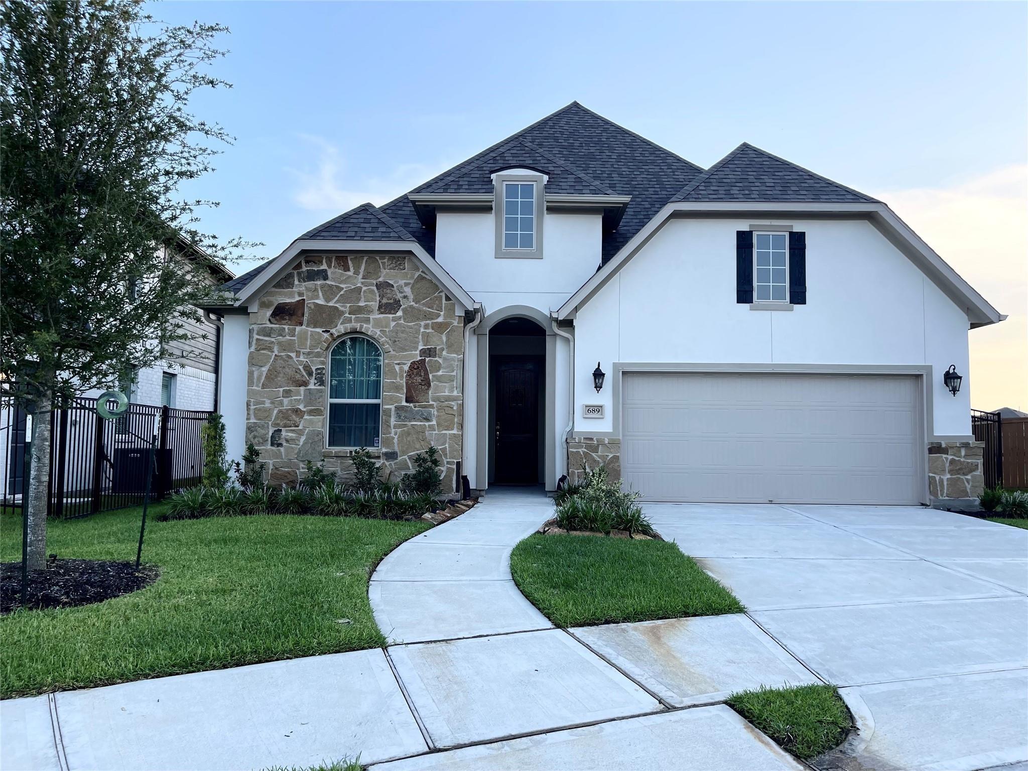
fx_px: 742
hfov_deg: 69.4
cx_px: 514
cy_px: 386
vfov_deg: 54.9
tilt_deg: +3.2
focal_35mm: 25
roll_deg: -0.3
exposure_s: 1/578
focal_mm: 5.1
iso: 32
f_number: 1.6
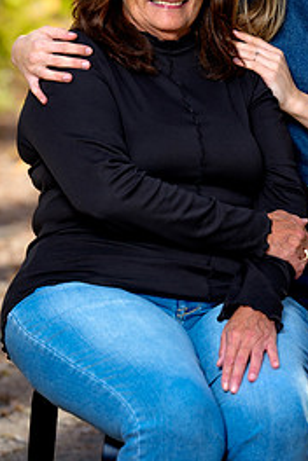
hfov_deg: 7.8
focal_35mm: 177
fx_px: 2271
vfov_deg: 11.6
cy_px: 169
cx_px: 217
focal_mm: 104
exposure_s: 1/160
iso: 640
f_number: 3.2
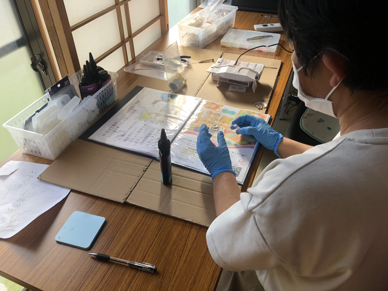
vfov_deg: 49.7
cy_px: 146
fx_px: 314
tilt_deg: -39.0
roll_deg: +0.0
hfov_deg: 63.4
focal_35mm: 28
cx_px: 194
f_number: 1.8
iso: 20
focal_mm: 3.99
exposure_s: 1/171
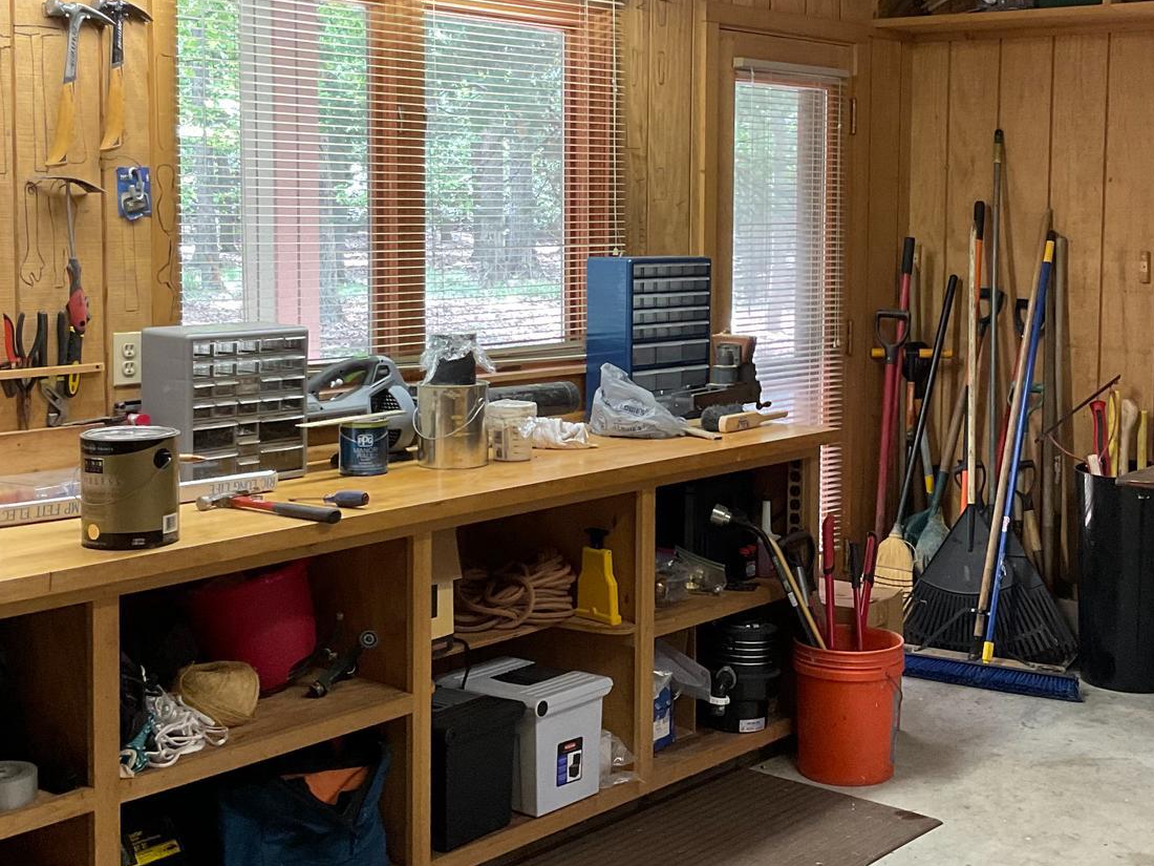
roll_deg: -0.5
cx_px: 739
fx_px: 1800
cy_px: 331
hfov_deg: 35.3
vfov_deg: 27.0
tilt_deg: -4.4
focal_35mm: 54
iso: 100
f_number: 1.8
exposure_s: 1/60
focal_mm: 3
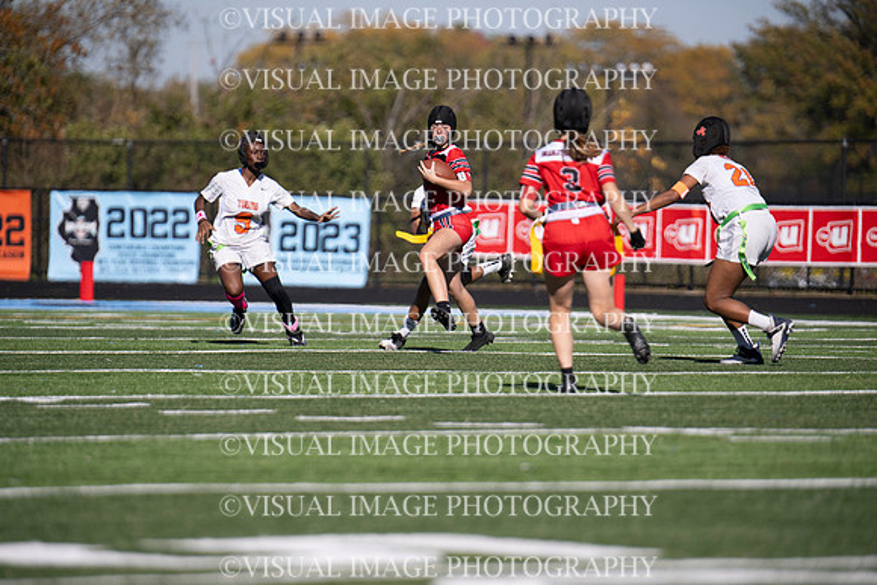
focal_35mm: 330
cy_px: 292
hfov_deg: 6.2
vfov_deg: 4.2
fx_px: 8041
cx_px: 438
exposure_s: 1/2500
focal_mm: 330
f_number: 4
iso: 200
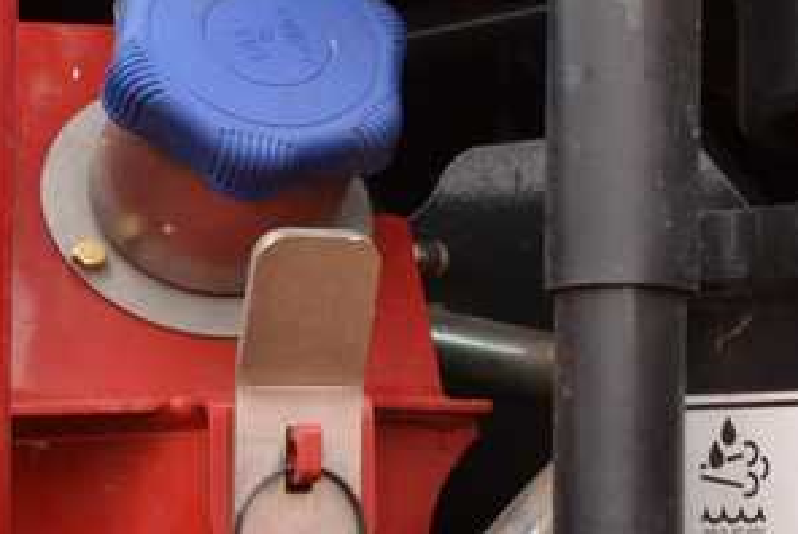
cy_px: 134
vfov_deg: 8.9
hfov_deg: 12.6
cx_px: 1225
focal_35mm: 154
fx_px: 3417
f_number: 11
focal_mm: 28
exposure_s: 1/160
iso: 800
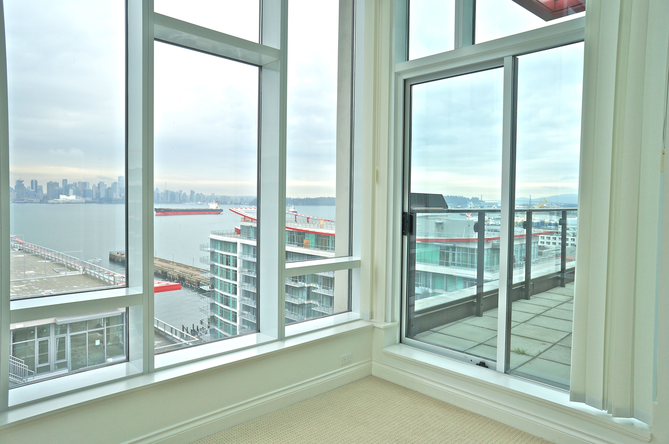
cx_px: 334
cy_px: 222
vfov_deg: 53.0
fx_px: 446
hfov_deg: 73.8
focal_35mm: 24
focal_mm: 16
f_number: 6.3
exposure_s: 1/160
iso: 200
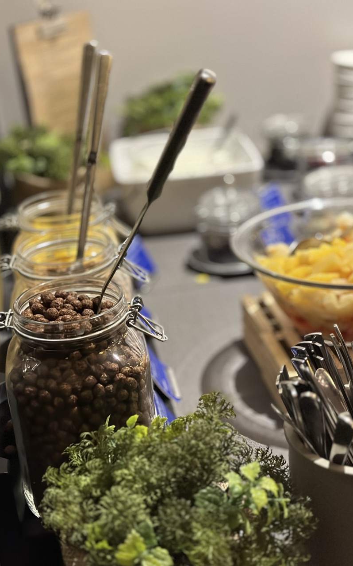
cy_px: 283
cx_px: 192
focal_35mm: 51
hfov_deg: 25.3
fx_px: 785
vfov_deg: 39.6
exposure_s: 1/20
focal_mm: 6.86
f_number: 1.78
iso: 1000
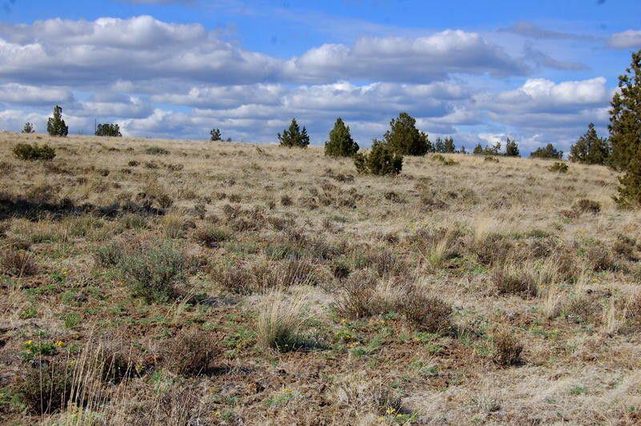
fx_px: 1201
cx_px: 320
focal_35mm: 68
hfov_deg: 29.9
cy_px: 213
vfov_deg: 20.1
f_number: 9
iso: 200
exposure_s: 1/320
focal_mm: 45
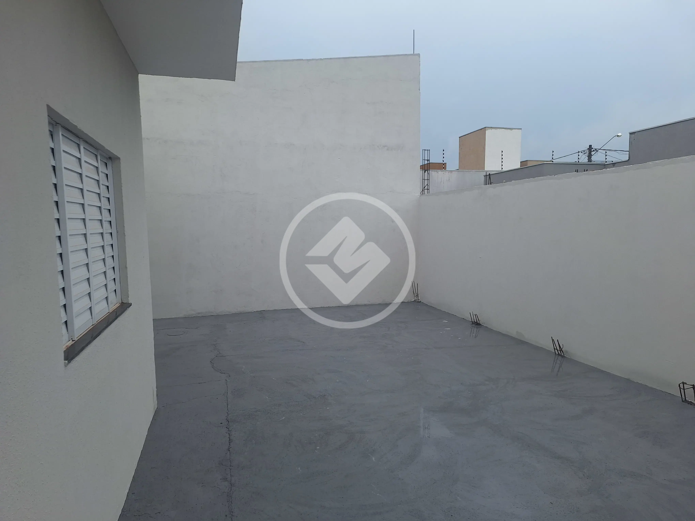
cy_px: 260
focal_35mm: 23
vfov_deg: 58.9
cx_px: 348
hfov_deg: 73.9
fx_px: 462
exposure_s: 1/285
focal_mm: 5.54
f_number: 1.8
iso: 40
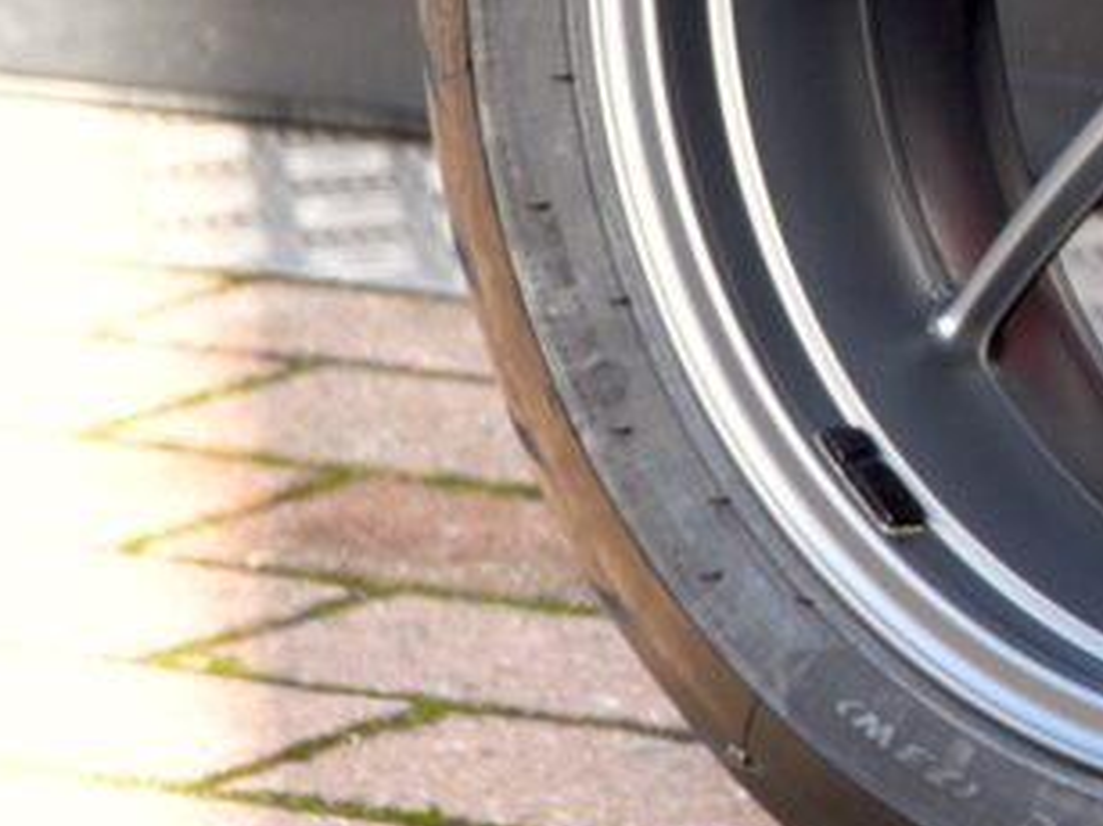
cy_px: -1133
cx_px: 4218
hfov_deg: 3.4
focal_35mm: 561
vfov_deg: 2.6
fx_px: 17869
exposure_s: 1/80
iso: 200
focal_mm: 70
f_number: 4.5
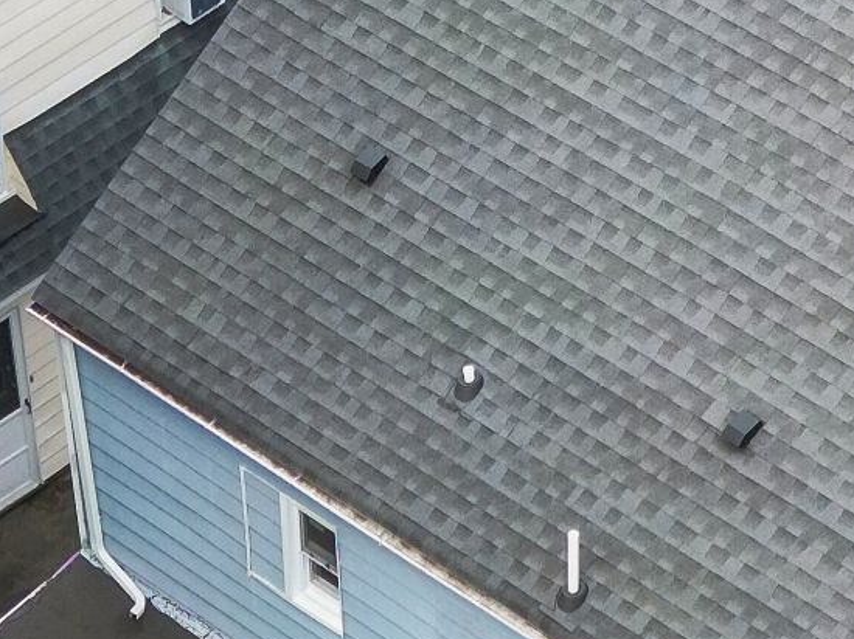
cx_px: 512
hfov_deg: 11.6
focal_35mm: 170
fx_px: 4192
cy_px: 841
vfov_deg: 8.6
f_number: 1.7
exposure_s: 1/320
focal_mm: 6.7
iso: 120
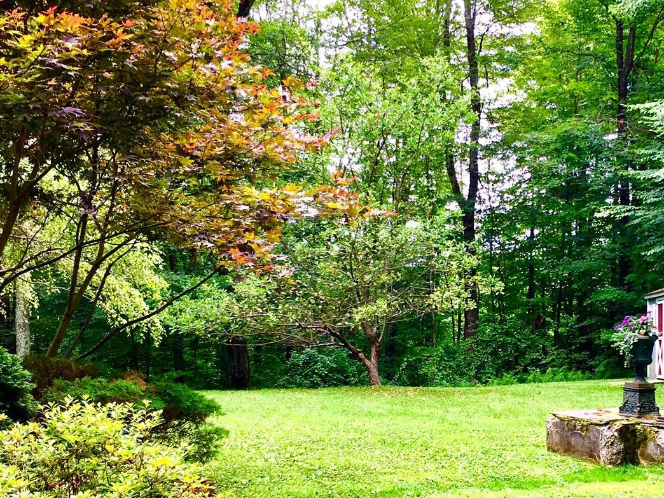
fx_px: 1074
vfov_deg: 26.0
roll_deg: +0.1
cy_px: 308
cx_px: 504
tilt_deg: +2.6
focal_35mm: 56
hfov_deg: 33.6
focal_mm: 4.15
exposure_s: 1/120
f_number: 2.2
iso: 25
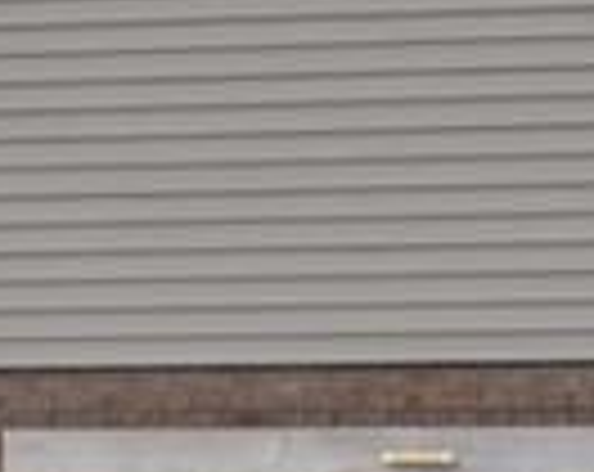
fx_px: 3842
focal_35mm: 219
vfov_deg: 7.0
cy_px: 490
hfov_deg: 8.8
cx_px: 189
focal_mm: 20
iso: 100
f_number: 8
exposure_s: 1/200
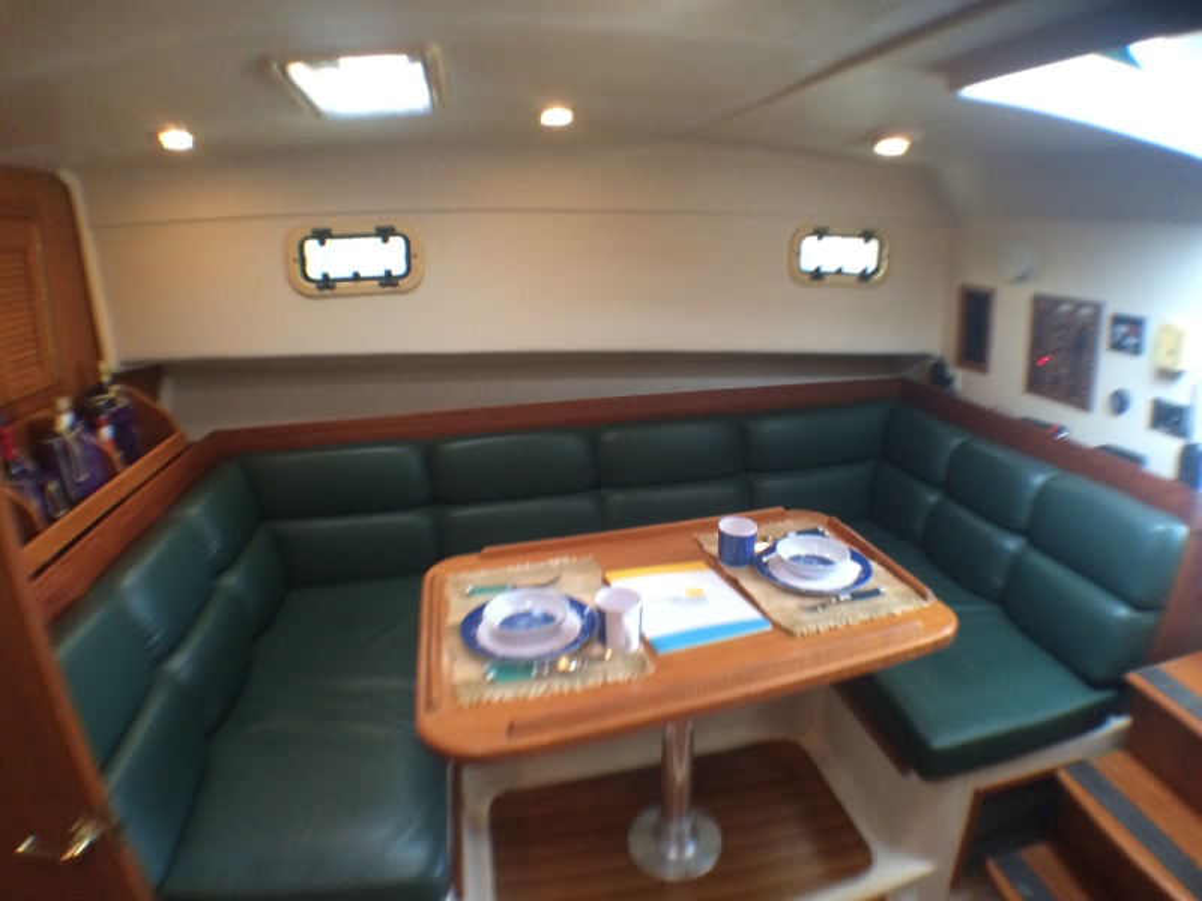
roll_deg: +0.9
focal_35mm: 29
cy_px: 450
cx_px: 601
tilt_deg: -14.6
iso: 250
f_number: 2.2
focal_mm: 4.15
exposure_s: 1/30
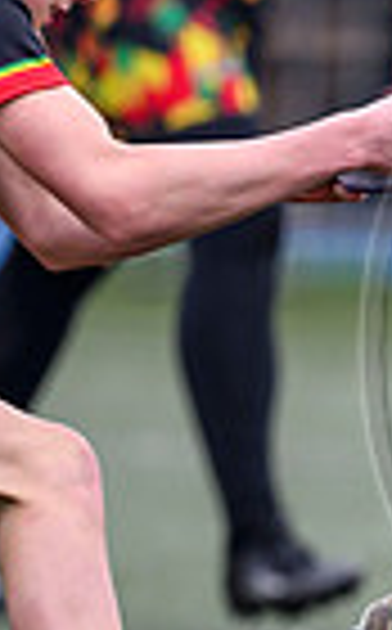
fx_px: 33041
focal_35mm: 1925
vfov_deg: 1.1
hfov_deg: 0.7
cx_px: 1002
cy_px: 507
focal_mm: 400
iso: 500
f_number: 3.2
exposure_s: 1/1600
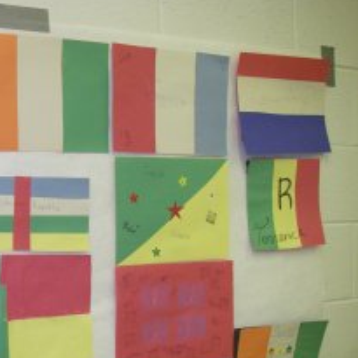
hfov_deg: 28.1
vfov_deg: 29.0
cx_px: 45
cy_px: 224
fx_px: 690
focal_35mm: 59
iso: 250
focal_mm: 6.3
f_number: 3.3
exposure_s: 1/50
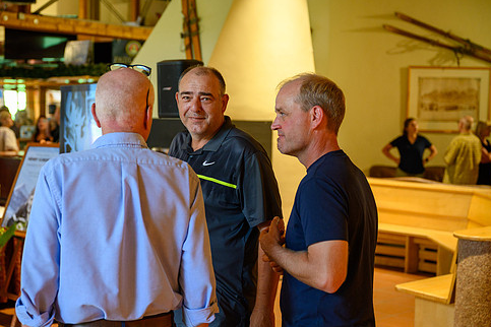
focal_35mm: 60
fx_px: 818
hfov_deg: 33.4
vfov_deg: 22.6
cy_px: 184
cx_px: 222
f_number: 2.8
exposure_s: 1/125
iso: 1600
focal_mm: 50
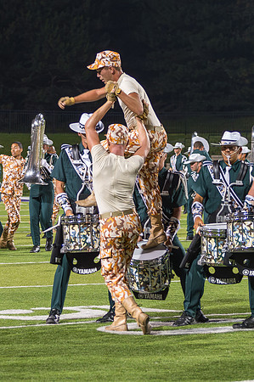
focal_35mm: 187
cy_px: 147
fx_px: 1987
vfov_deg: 11.0
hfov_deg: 7.3
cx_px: 111
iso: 2200
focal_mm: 86
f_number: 4.5
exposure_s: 1/160
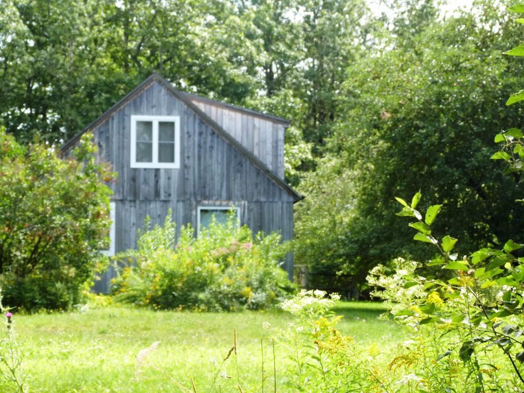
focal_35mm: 86
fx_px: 1302
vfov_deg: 17.2
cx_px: 262
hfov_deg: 22.8
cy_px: 196
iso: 320
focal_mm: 15.5
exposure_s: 1/500
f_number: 3.4
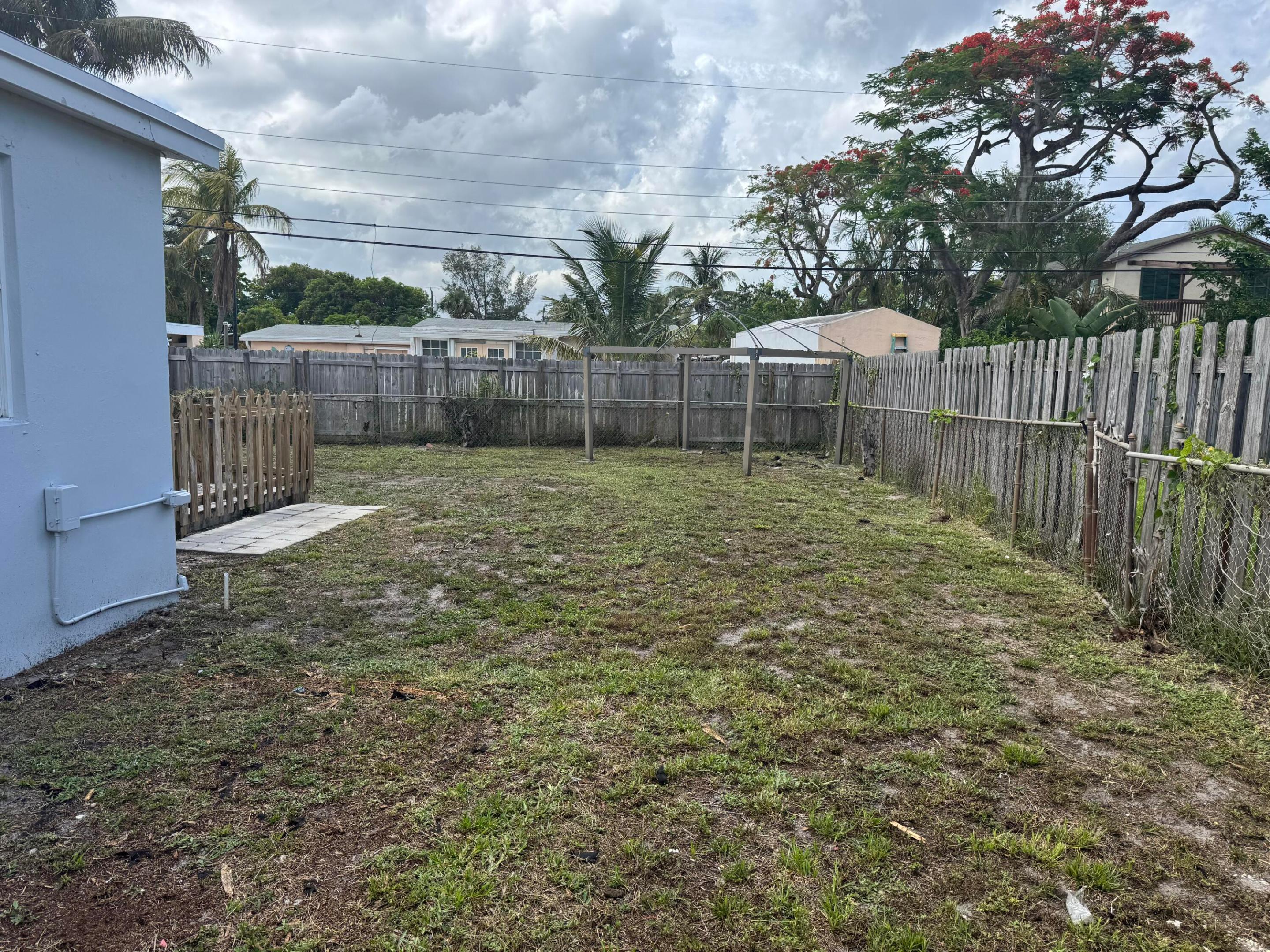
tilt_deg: -9.9
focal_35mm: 24
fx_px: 881
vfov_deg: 56.8
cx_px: 635
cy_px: 476
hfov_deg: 71.6
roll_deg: -1.3
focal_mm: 6.76
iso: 80
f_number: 1.78
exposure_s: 1/2959
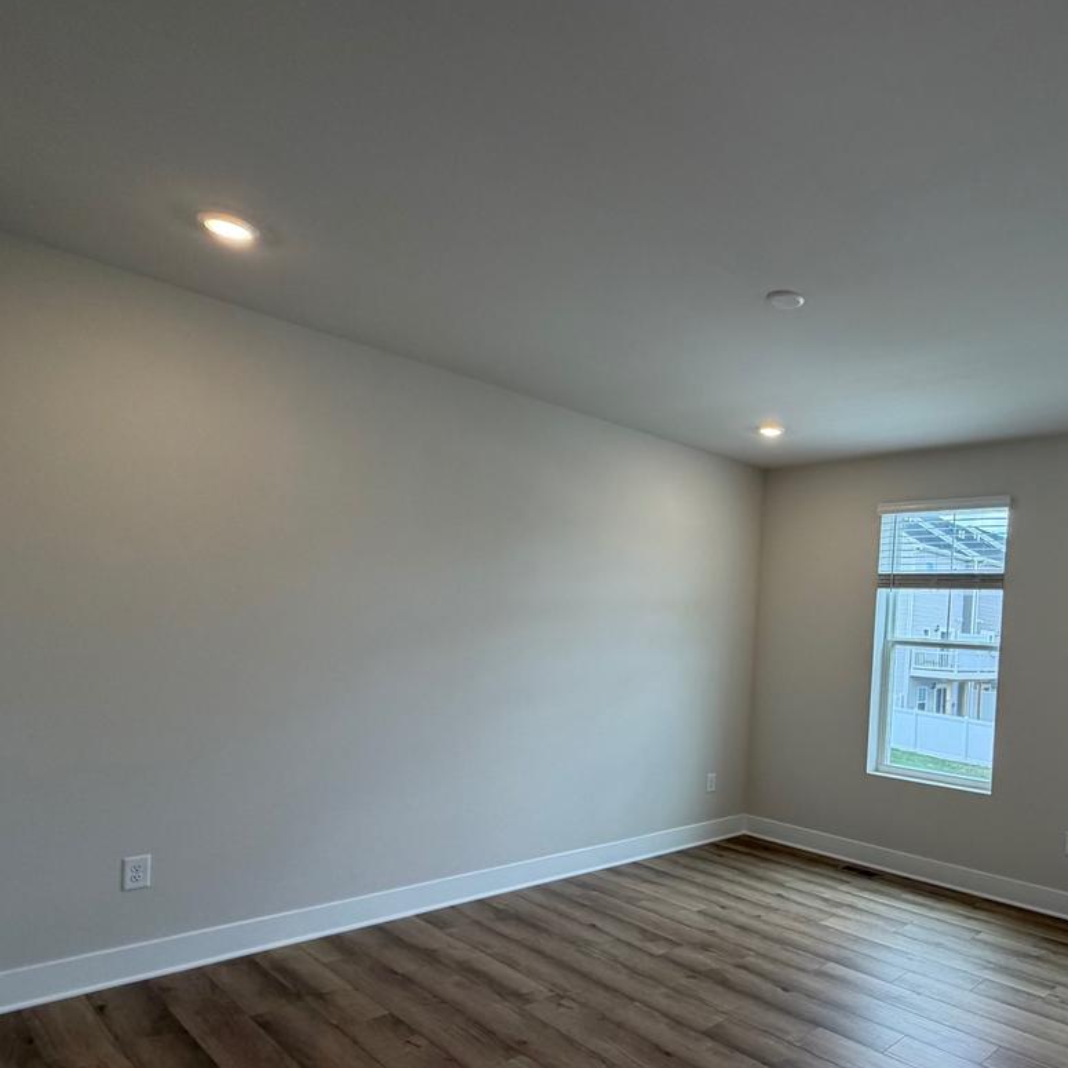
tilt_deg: +0.7
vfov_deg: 66.6
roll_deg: -3.1
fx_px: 803
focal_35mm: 23
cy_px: 644
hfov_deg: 63.5
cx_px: 794
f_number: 2.2
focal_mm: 2.22
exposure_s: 1/120
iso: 100
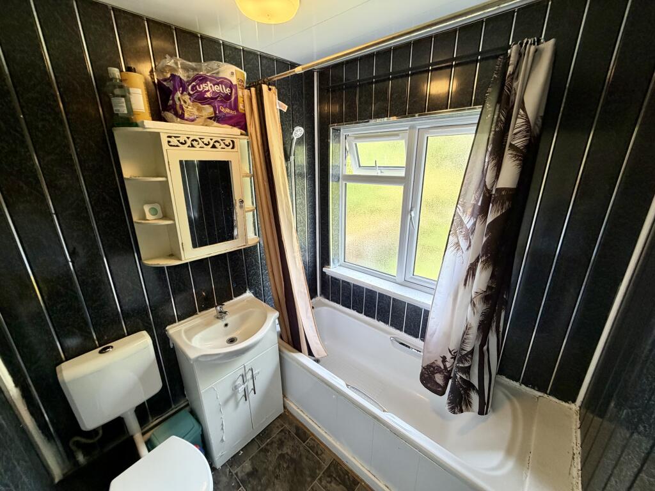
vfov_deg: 85.7
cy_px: 246
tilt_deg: -17.2
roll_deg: +0.3
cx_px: 328
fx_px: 265
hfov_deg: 102.1
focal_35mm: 14
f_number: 2.2
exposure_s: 1/100
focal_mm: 2.22
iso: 200
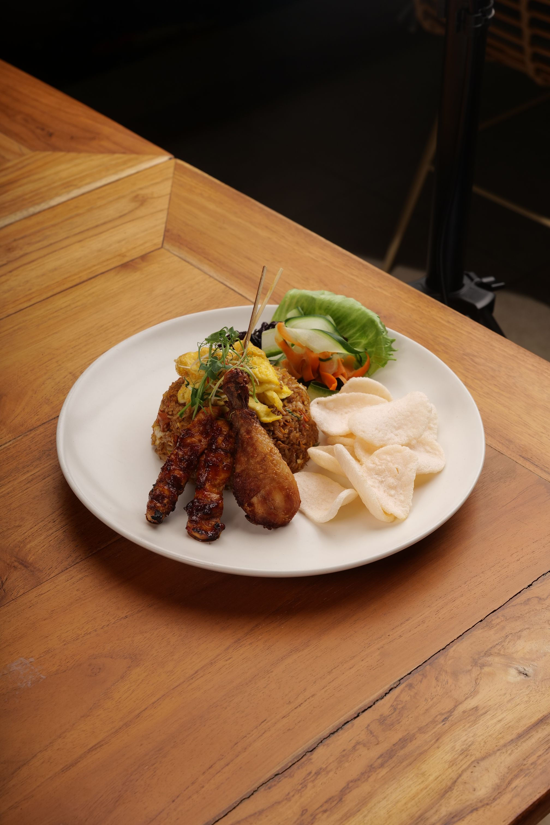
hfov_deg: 19.5
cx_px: 275
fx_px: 1604
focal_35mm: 70
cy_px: 412
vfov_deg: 28.8
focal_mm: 70
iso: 200
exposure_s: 1/200
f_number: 10
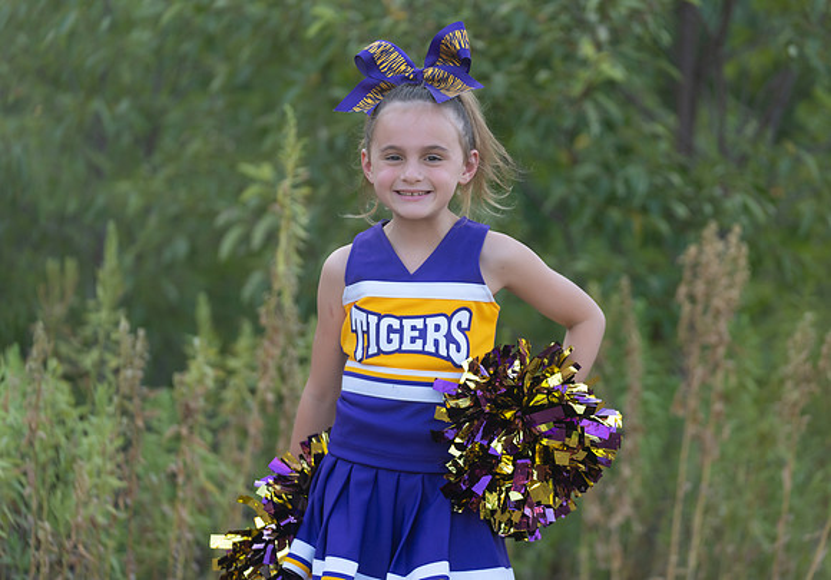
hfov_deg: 13.8
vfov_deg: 9.7
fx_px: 3423
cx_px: 468
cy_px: 284
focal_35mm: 146
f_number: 2.8
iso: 200
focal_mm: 131
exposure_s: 1/320
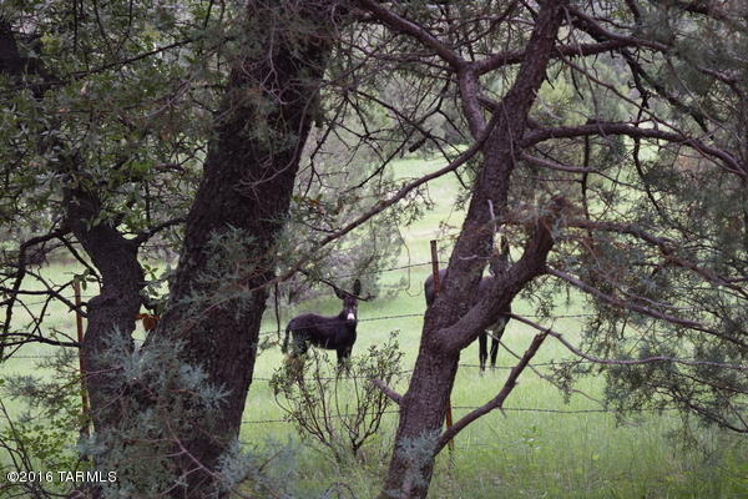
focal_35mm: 82
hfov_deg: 24.6
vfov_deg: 16.6
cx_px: 374
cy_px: 250
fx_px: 1714
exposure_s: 1/125
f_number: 5.6
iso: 400
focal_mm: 55
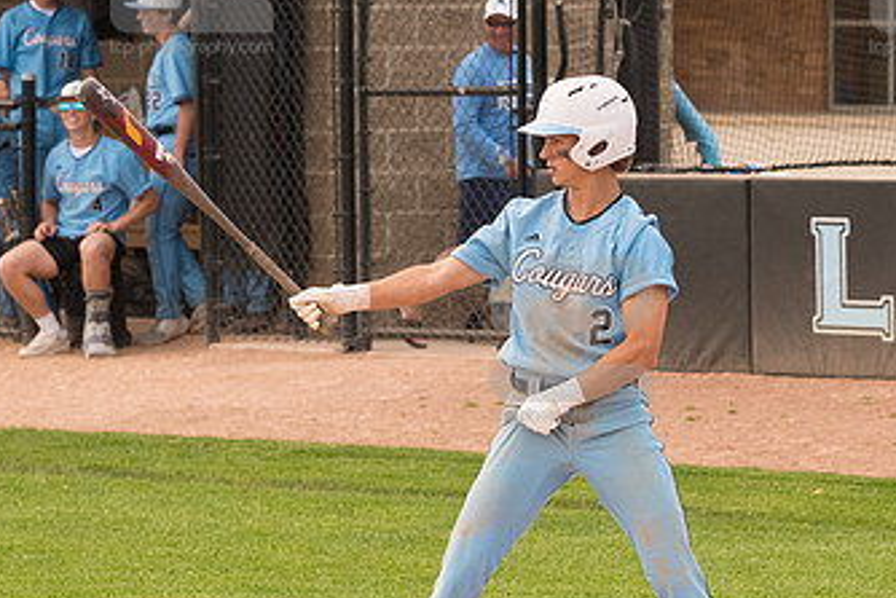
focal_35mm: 312
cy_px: 330
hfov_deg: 6.6
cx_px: 571
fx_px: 7768
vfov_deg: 4.4
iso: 1000
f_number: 5.6
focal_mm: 120
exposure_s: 1/2000
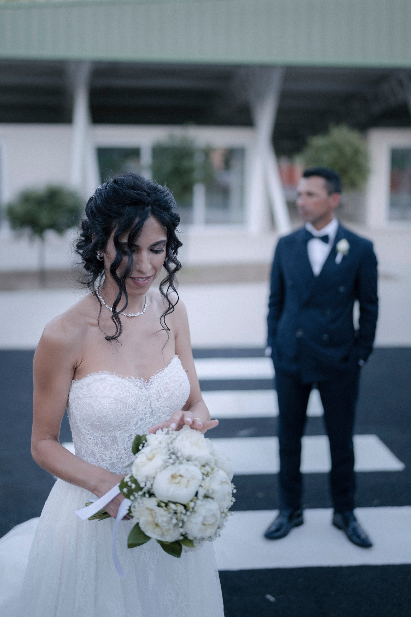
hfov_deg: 37.9
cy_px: 308
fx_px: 599
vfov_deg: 54.4
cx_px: 206
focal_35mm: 35
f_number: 1.2
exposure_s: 1/800
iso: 400
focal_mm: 35
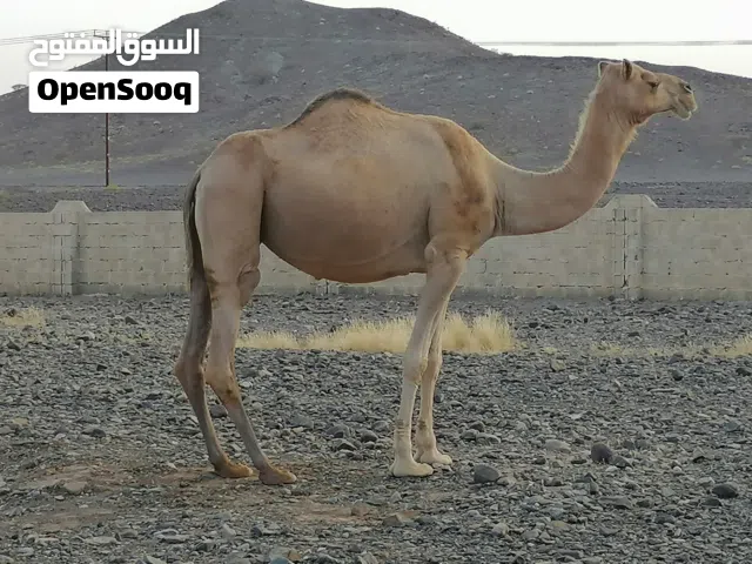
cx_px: 376
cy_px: 282
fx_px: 2151
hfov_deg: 19.8
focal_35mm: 99
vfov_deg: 14.9
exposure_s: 1/191
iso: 50
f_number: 1.8
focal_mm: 5.3
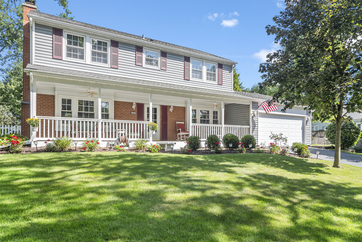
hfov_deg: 81.2
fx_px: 211
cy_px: 121
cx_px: 181
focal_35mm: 21
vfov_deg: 59.5
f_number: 9
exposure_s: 1/25
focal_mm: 14
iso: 100
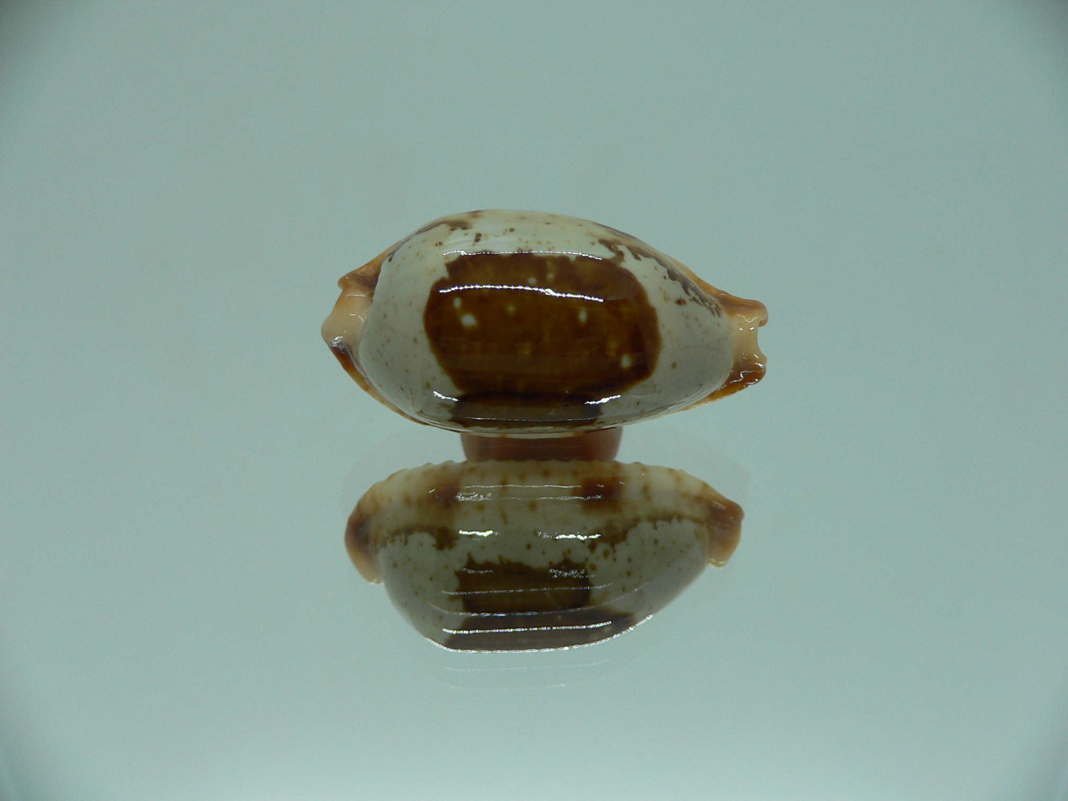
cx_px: 534
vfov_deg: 40.7
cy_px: 400
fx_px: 1080
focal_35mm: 35
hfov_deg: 52.6
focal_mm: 4.6
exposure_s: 1/60
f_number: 2.8
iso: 80
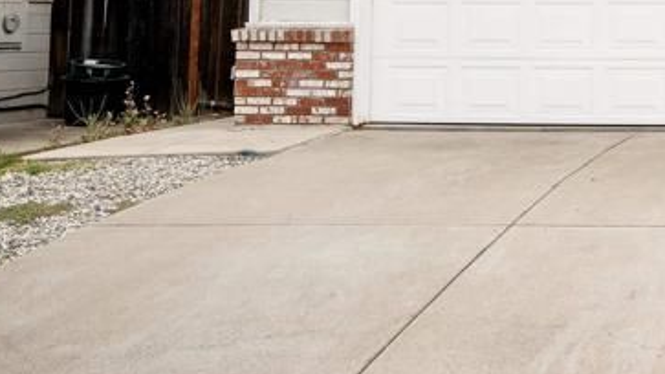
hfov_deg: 25.3
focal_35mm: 71
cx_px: 887
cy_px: -115
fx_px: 1252
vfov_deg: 16.1
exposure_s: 1/800
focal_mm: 24
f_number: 2.8
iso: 100
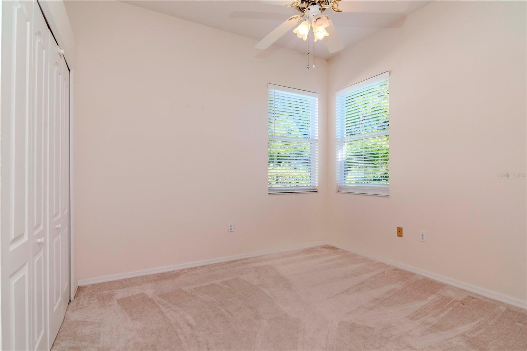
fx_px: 241
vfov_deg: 72.0
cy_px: 176
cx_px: 264
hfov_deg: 95.0
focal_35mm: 16
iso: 640
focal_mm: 11
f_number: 10
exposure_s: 1/80
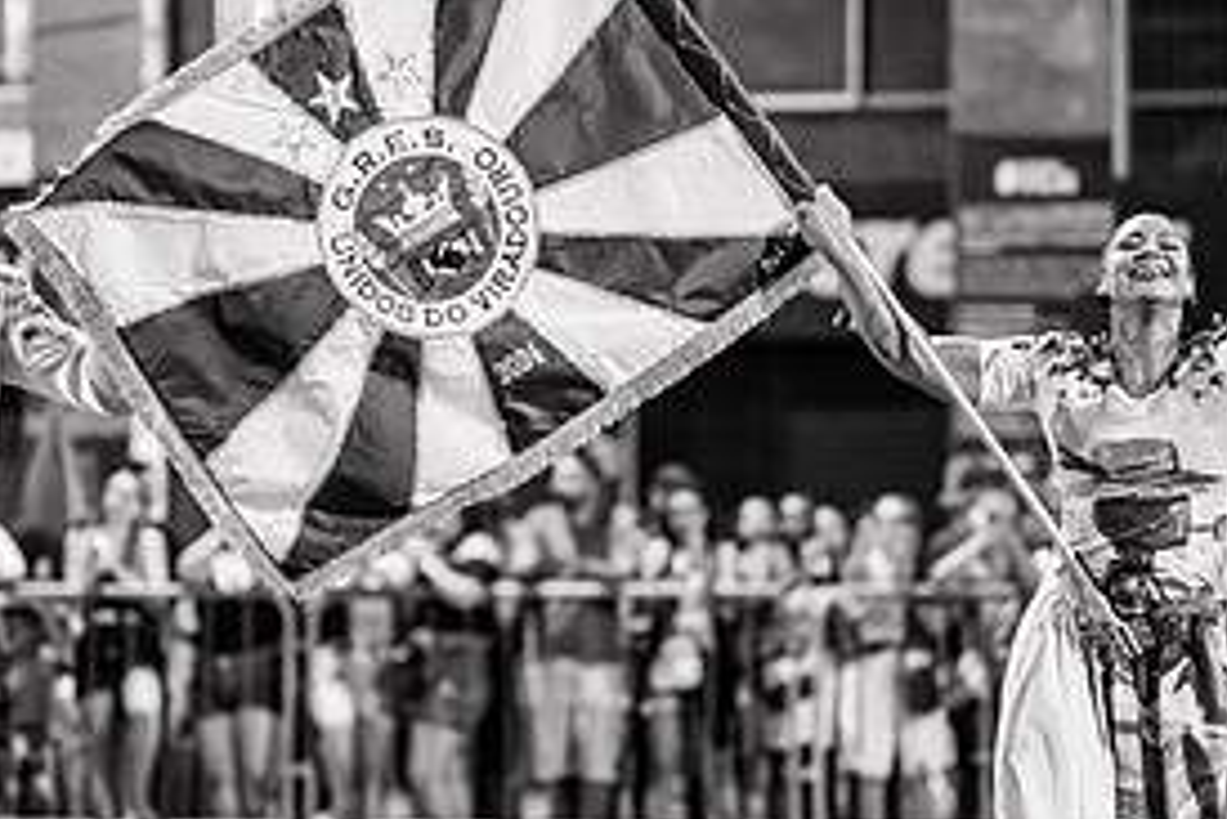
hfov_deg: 19.3
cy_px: 454
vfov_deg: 12.9
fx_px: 3615
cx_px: 609
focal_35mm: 106
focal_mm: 50
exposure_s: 1/320
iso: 2000
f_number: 1.2
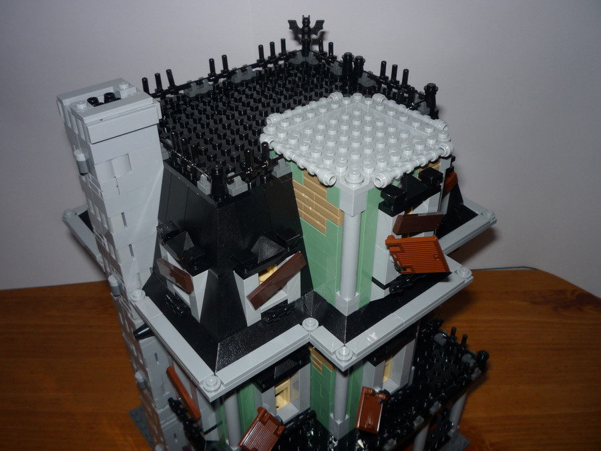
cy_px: 226
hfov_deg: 56.8
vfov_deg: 44.2
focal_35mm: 32
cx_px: 300
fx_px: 556
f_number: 4
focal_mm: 5.2
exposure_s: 1/30
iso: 100
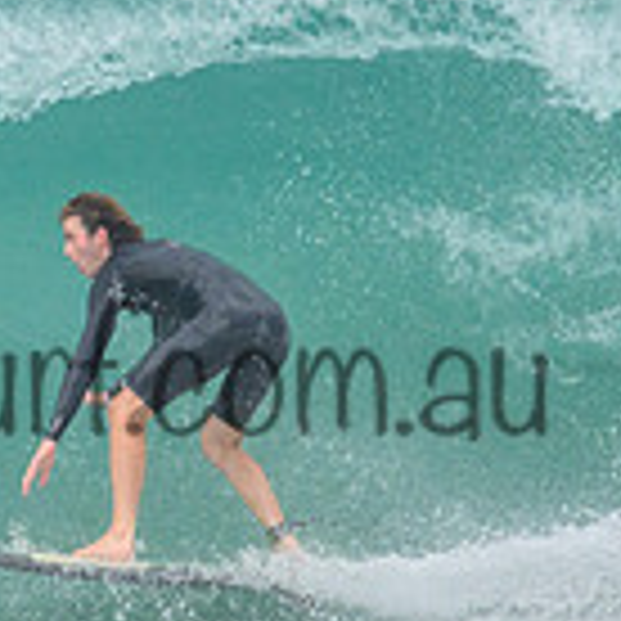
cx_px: 72
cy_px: 331
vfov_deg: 0.6
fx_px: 57885
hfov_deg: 0.6
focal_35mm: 2852
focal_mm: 800
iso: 1250
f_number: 11
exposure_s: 1/2000
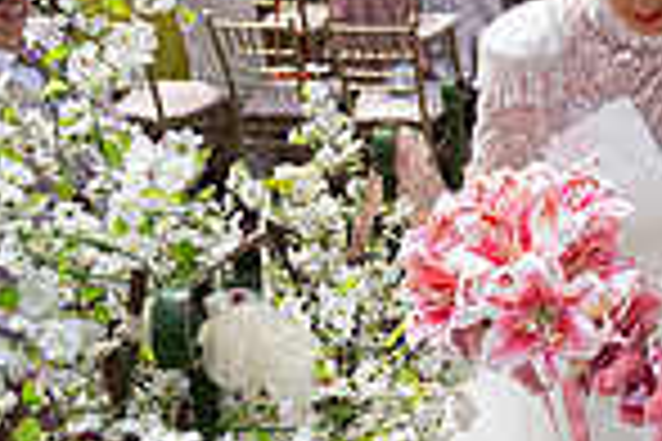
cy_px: 115
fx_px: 1747
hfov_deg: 19.1
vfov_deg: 14.3
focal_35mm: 95
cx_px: 968
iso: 160
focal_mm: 24
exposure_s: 1/2000
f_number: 3.5
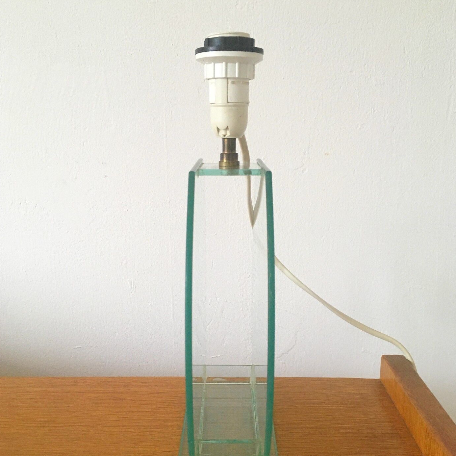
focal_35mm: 37
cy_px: 268
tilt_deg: -14.6
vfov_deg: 44.7
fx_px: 551
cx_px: 226
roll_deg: +1.2
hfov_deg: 44.9
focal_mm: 4.15
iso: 160
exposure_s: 1/33
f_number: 2.2
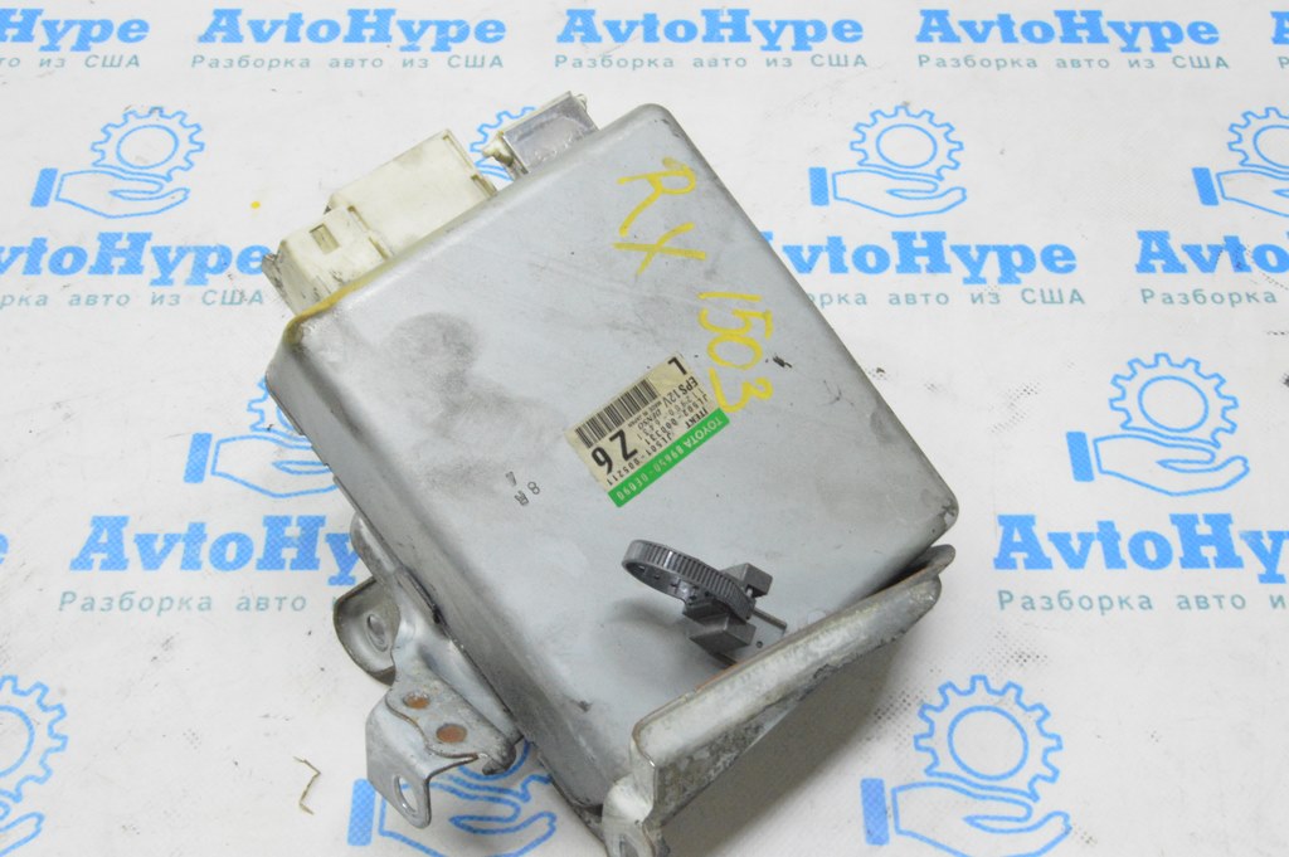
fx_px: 1503
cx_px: 644
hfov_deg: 46.4
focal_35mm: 42
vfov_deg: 31.8
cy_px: 428
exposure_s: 1/15
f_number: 20
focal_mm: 28
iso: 6400
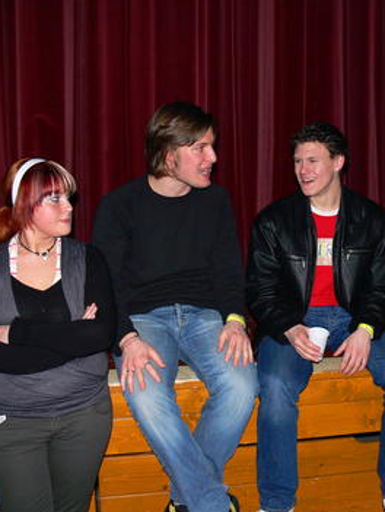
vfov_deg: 40.4
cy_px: 255
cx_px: 312
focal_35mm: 47
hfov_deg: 30.1
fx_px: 696
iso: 125
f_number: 2.8
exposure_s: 1/30
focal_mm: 7.4
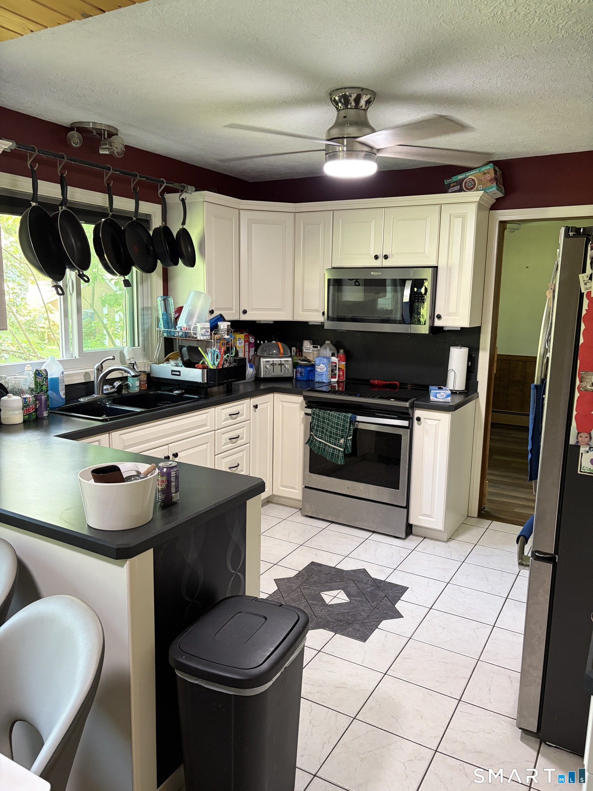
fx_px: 594
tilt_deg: -8.4
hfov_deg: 53.1
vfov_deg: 67.3
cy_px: 396
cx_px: 296
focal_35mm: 26
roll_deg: +0.6
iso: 250
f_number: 1.6
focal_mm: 5.96
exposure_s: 1/60
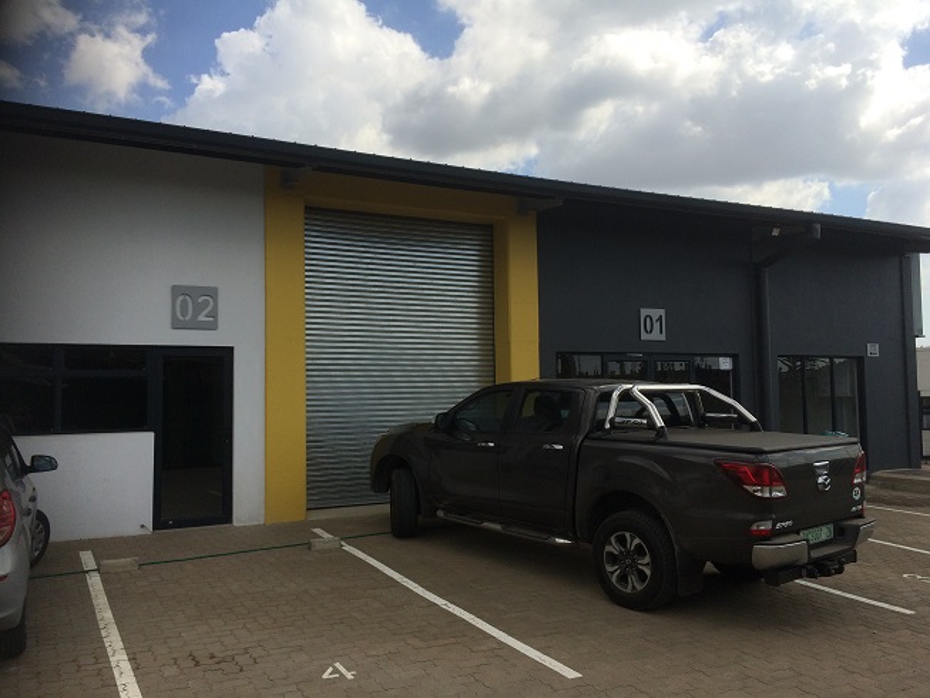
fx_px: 779
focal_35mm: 29
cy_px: 349
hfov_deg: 61.7
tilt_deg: +3.3
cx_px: 465
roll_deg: +1.3
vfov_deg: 48.2
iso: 32
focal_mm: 4.15
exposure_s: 1/2564
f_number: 2.2
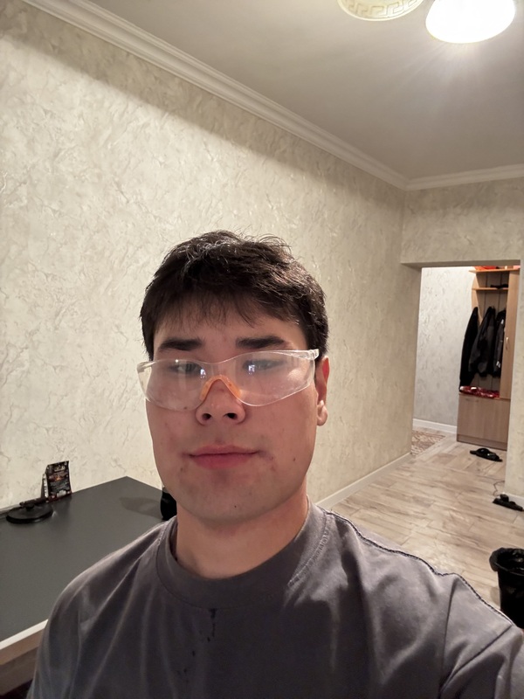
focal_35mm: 23
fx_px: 464
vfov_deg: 73.9
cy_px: 350
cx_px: 262
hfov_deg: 58.9
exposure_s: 1/25
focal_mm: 2.69
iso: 500
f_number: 1.9
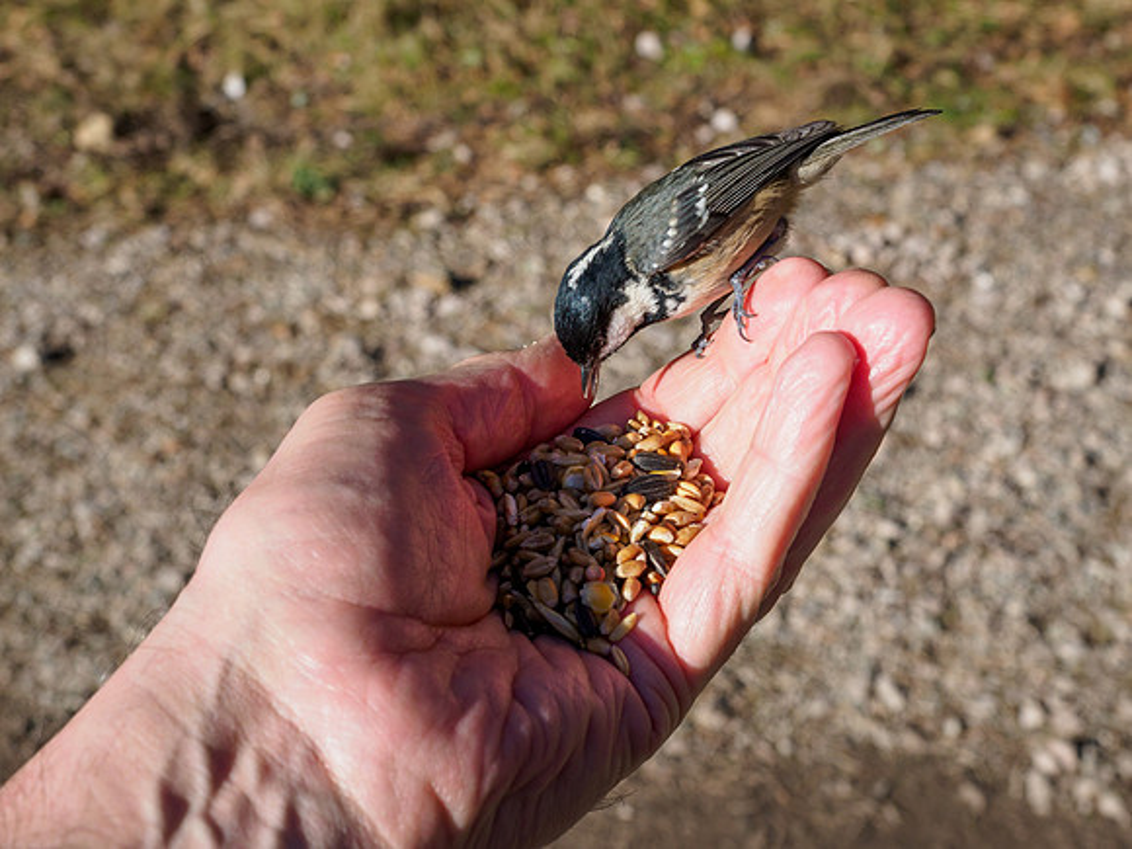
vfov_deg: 23.2
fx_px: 2068
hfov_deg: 30.6
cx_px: 657
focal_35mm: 63
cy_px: 423
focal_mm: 24
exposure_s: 1/640
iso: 200
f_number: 5.6
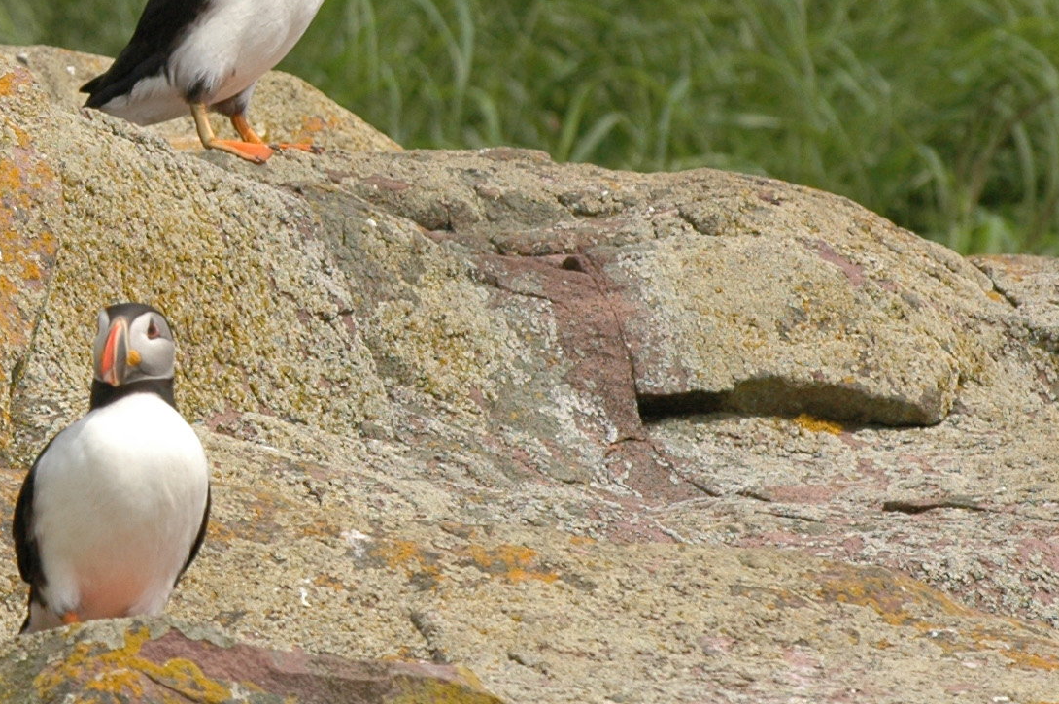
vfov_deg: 1.7
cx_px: -287
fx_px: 24338
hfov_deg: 2.5
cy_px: 168
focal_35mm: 828
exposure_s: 1/640
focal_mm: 200
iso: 400
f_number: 8
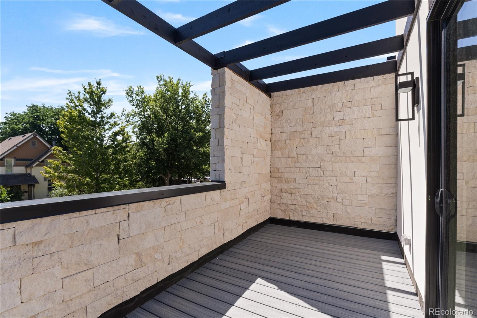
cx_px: 238
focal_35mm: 16
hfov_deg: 95.5
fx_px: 217
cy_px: 159
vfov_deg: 72.5
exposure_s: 1/100
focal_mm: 10.9
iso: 160
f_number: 8
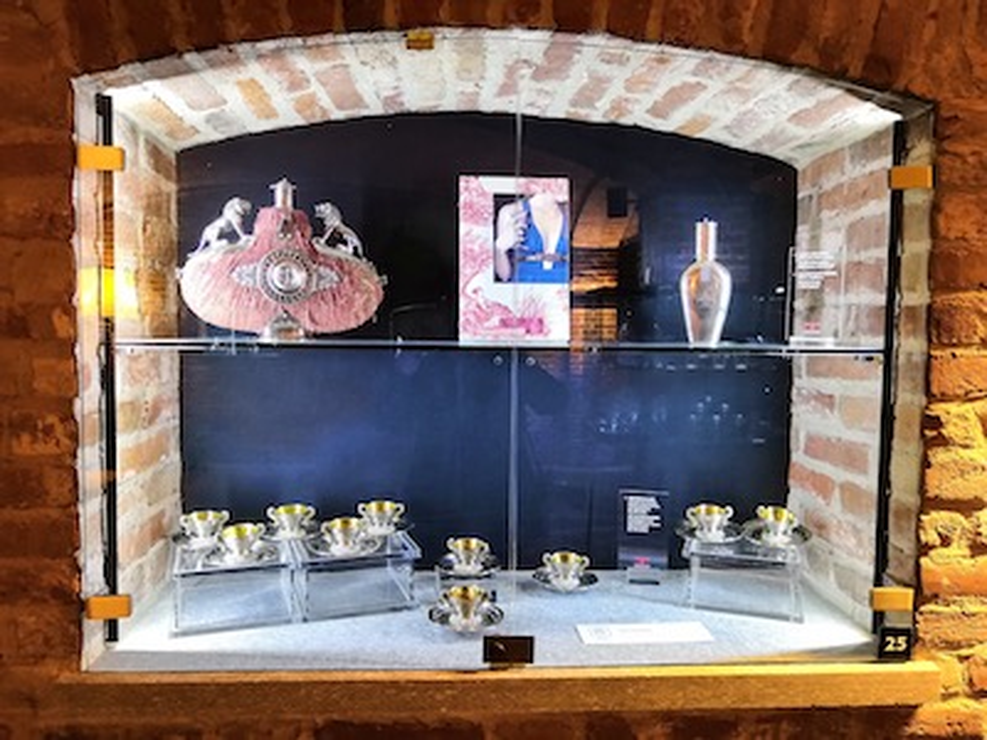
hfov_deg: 65.3
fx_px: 770
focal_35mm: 27
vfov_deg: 51.4
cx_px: 494
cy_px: 370
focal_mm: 3.95
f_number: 1.8
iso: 1000
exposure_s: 1/16.7
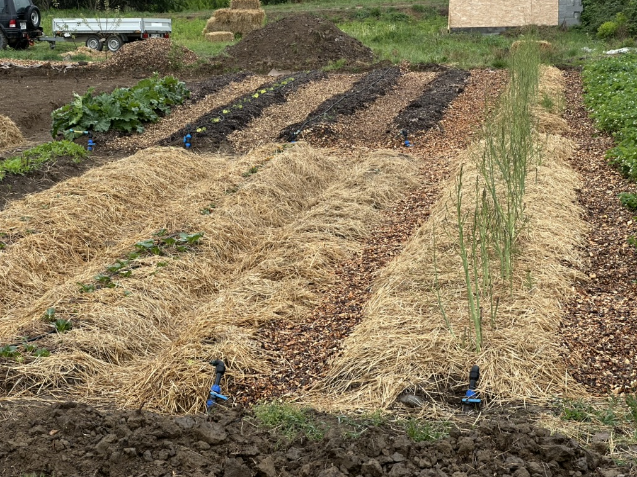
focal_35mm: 78
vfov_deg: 18.9
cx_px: 319
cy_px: 237
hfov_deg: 25.0
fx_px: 1435
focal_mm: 9
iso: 25
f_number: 2.8
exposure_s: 1/272
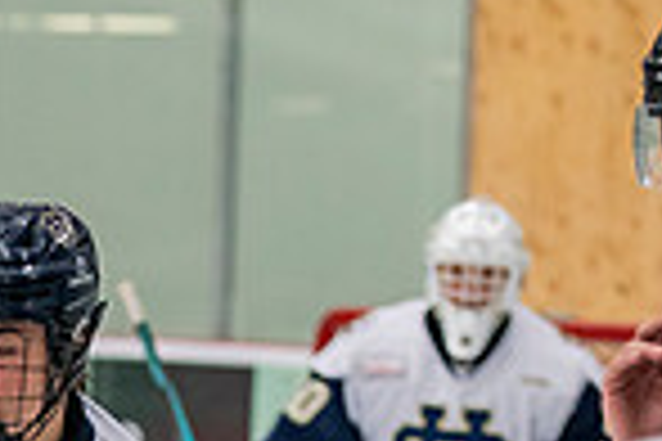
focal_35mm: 361
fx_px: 6638
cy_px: 865
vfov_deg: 3.8
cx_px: -55
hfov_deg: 5.7
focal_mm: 90
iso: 2000
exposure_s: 1/640
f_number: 3.2
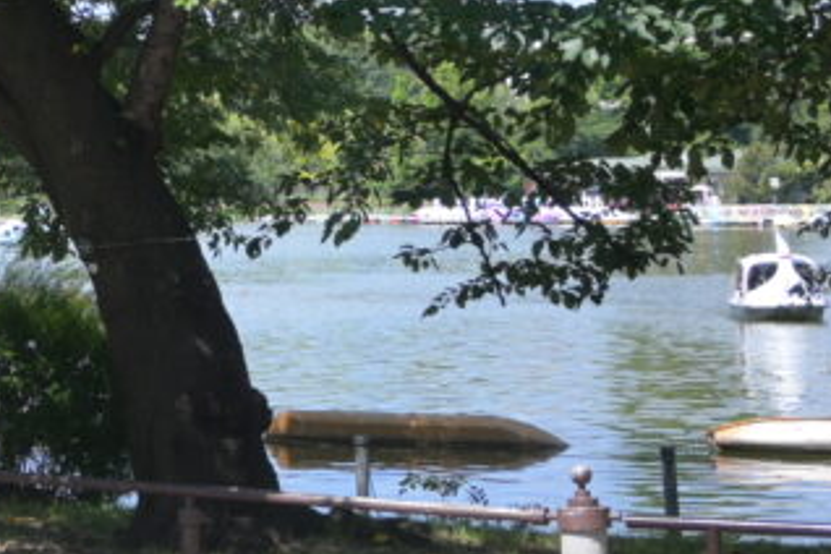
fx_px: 2733
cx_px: -327
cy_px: 9
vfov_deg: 11.5
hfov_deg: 16.1
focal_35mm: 118
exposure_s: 1/400
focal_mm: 24.5
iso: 100
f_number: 4.2
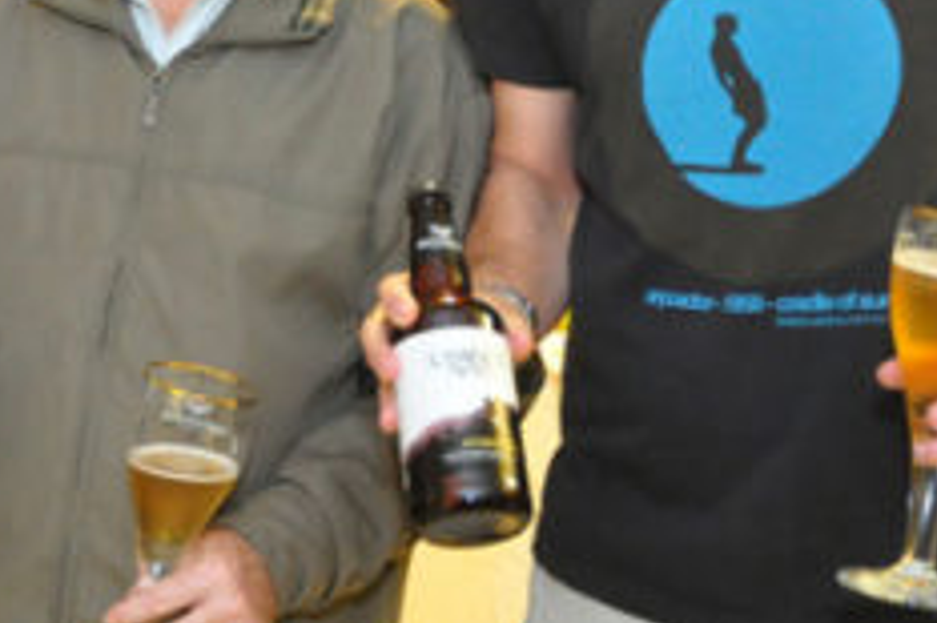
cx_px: -125
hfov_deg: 20.5
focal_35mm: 94
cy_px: 109
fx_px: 2458
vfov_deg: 14.4
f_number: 4.5
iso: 2000
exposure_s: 1/30
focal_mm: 21
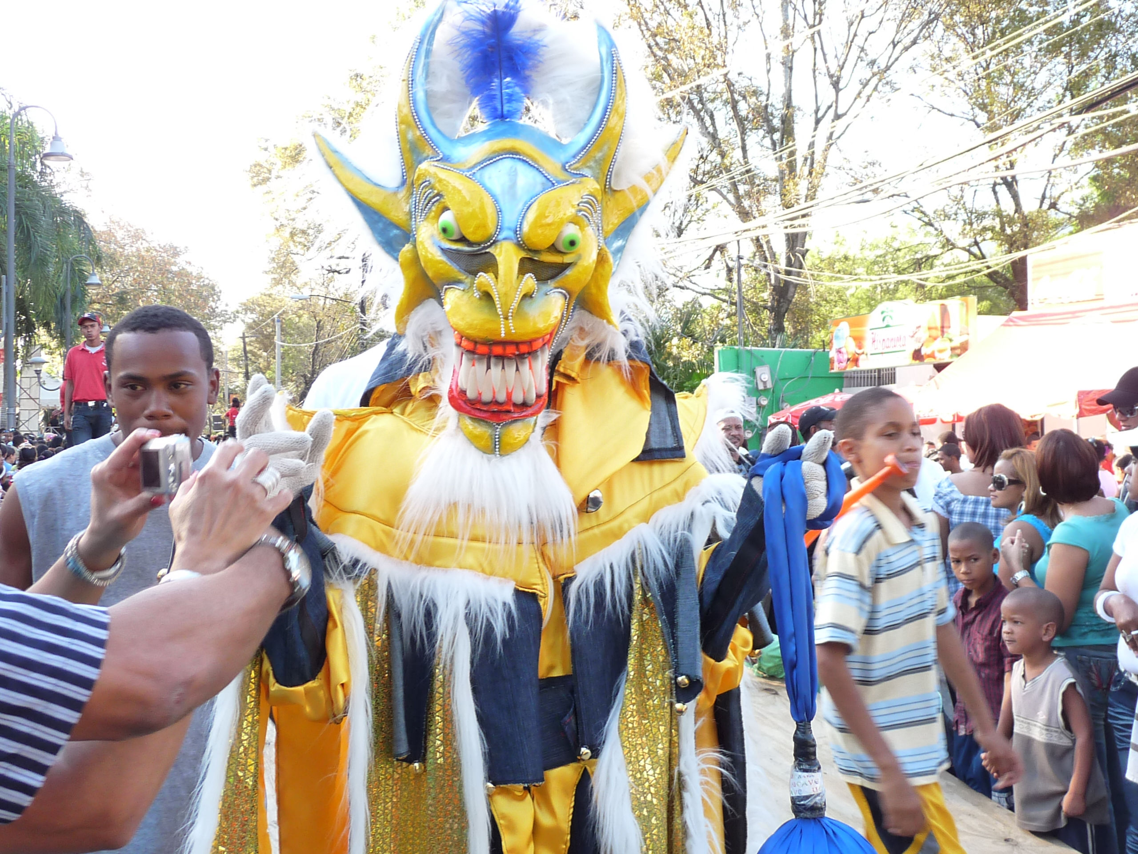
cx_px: 569
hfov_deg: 46.8
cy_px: 427
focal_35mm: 40
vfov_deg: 36.0
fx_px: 1315
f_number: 2.8
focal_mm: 4.8
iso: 160
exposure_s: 1/100
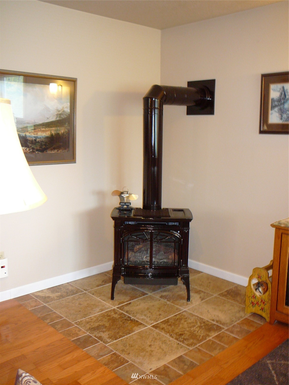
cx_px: 144
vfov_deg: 52.6
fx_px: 390
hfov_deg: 40.7
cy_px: 192
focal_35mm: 35
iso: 160
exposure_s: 1/8
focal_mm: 5.2
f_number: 2.8
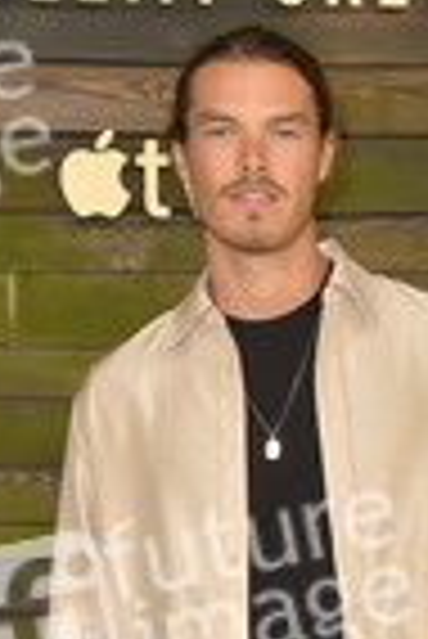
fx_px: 2259
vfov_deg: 15.4
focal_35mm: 127
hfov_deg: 10.8
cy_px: 824
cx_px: 313
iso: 320
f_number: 7.1
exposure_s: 1/250
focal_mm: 45
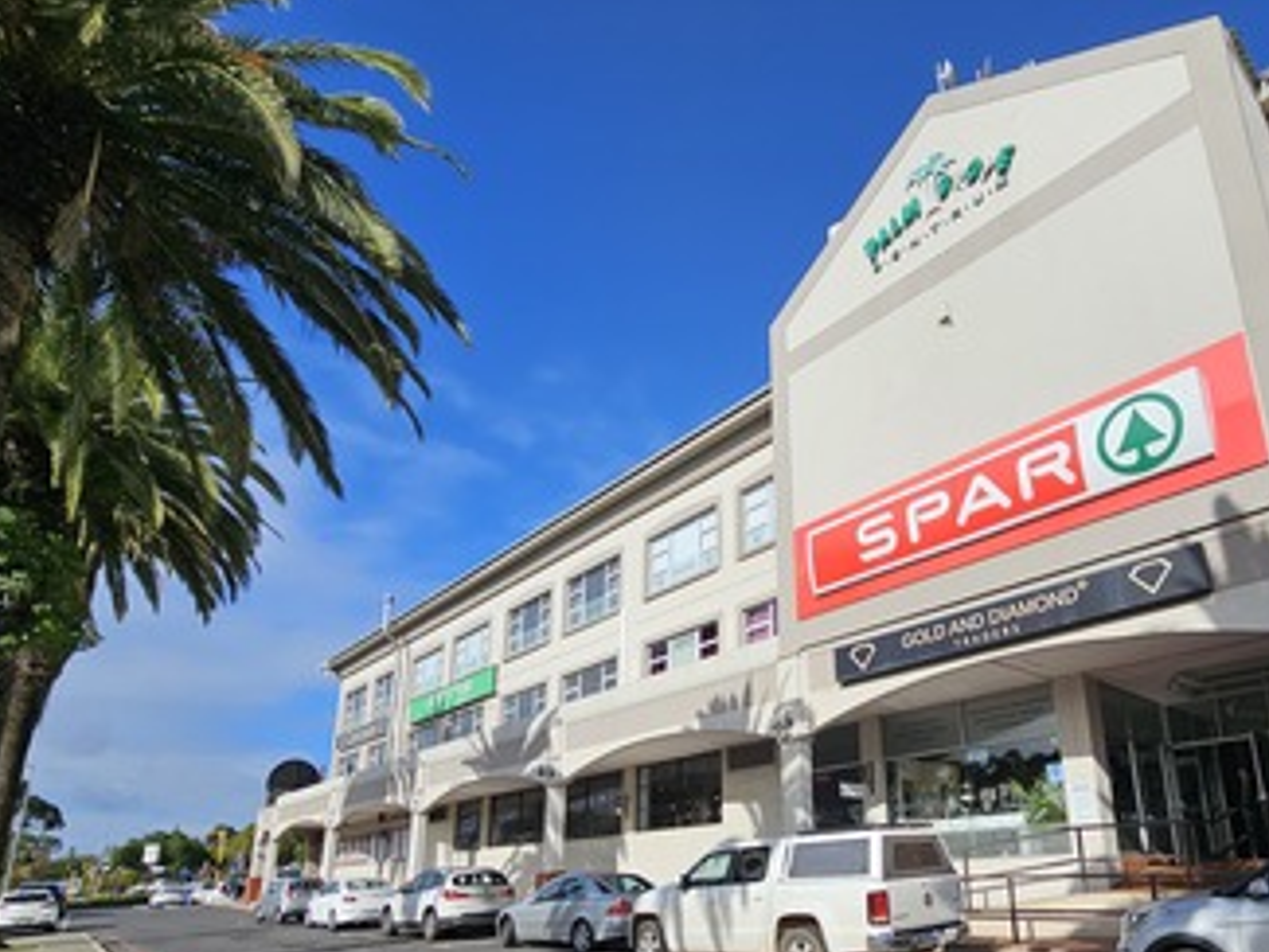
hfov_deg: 80.1
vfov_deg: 64.0
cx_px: 800
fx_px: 733
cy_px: 650
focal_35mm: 20
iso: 50
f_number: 2.2
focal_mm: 2.2
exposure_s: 1/3238
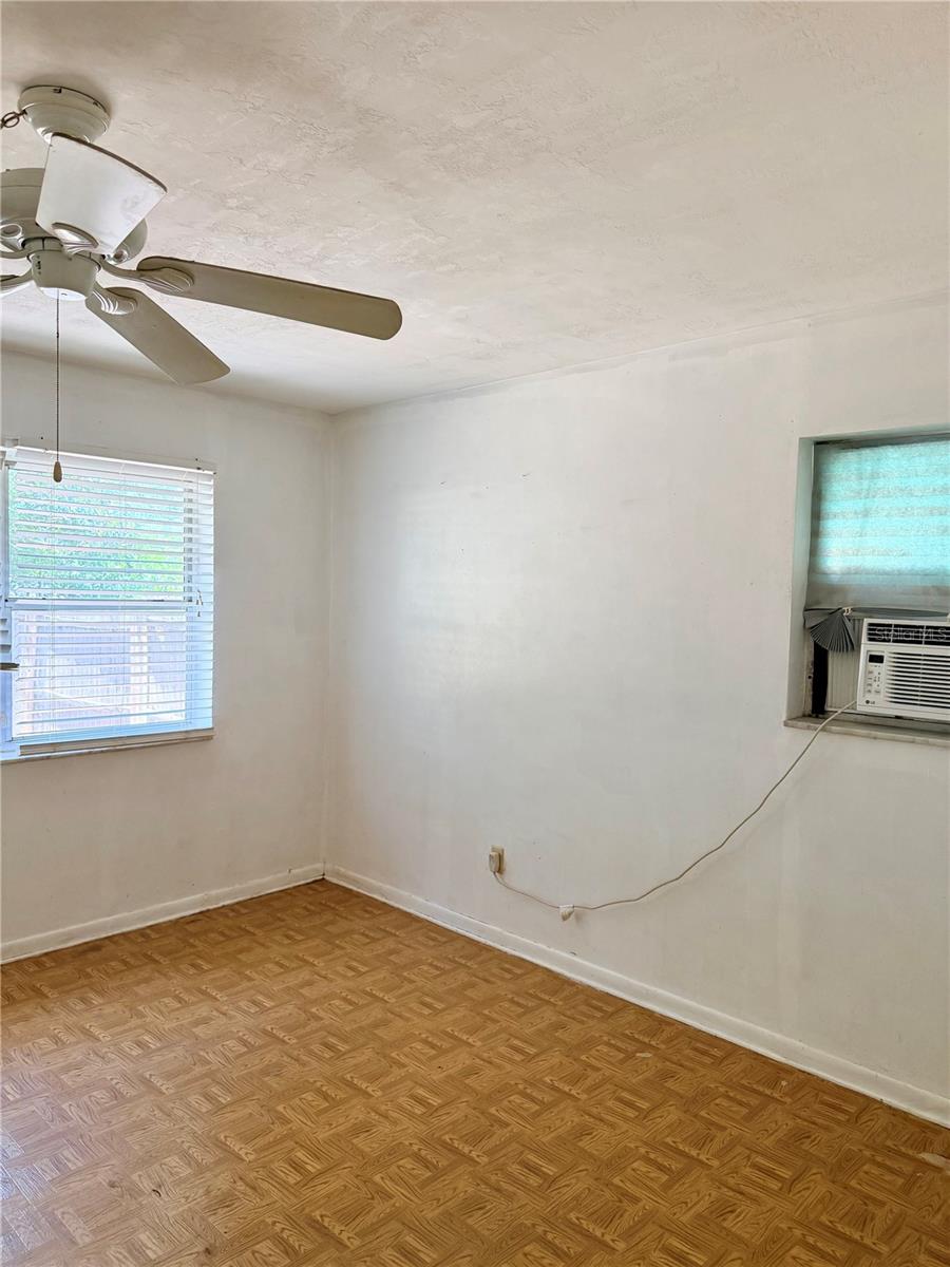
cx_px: 475
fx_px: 878
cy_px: 634
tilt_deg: -3.8
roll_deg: -2.1
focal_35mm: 24
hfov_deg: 56.8
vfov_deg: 71.6
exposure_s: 1/130
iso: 200
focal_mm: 6.76
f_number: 1.78
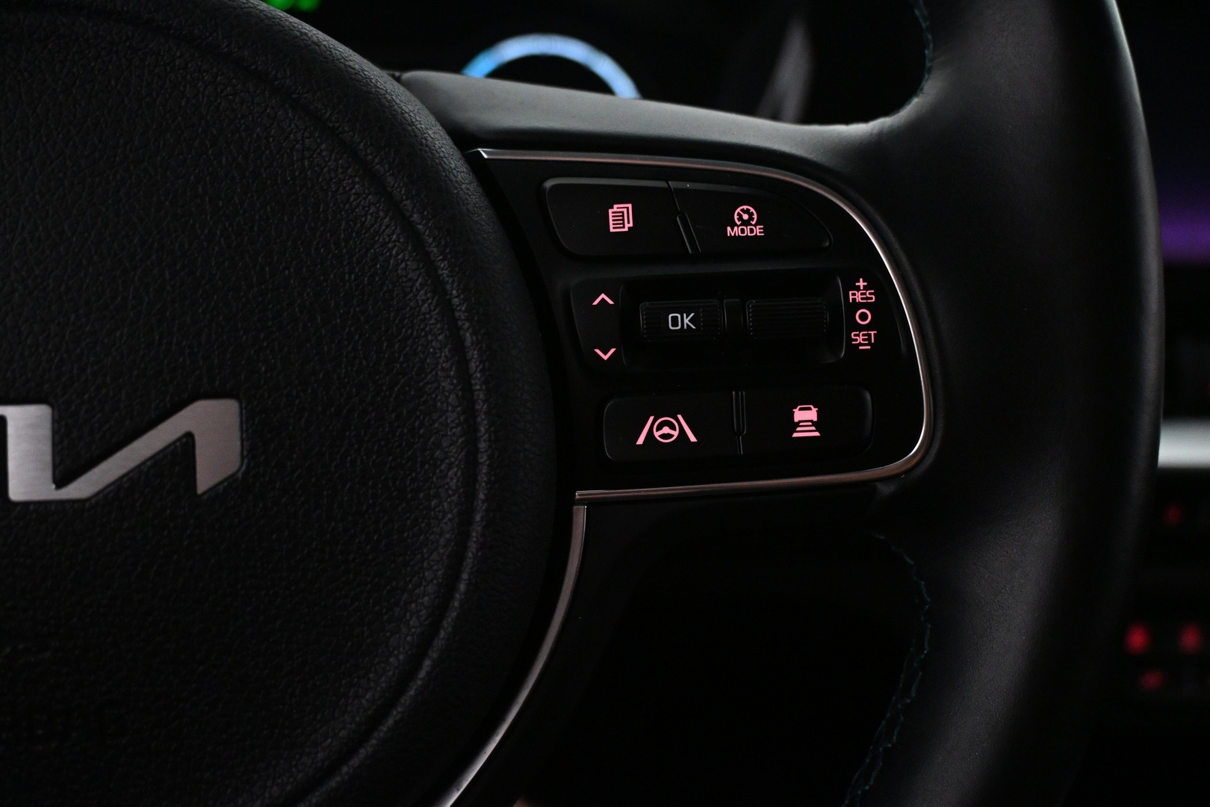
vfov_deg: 41.7
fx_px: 1059
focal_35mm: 32
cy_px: 404
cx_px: 605
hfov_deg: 59.5
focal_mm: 21
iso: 4000
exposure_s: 1/100
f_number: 4
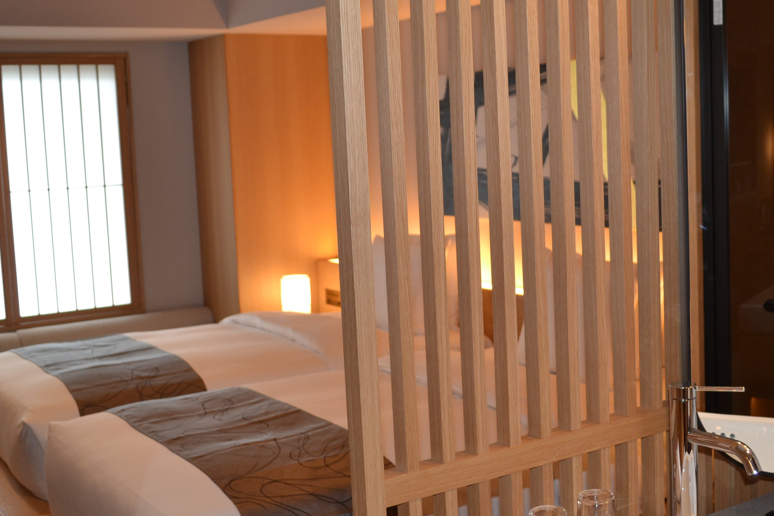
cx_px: 522
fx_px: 1032
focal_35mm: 48
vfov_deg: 28.1
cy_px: 249
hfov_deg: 40.6
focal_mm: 20
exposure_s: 1/60
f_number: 4
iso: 400
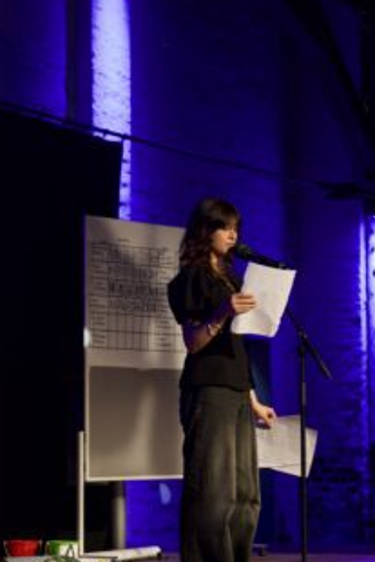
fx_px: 1743
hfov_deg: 12.3
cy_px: 299
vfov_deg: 18.3
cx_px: 228
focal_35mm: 112
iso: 2000
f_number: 5.6
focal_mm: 55
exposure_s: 1/30
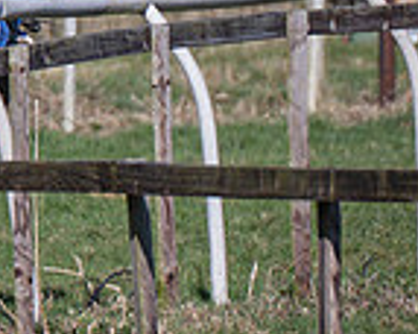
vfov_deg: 0.7
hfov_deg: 0.9
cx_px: -52
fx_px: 26278
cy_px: -161
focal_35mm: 2127
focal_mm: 200
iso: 400
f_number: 2.8
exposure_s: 1/6400
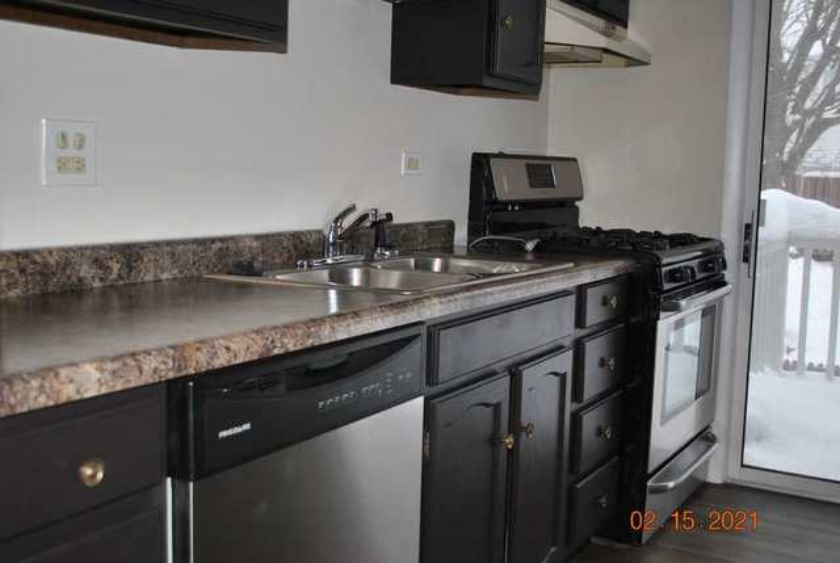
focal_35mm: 39
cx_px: 420
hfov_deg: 49.5
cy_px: 282
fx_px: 911
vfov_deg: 34.3
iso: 200
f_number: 4.2
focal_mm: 26
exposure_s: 1/60
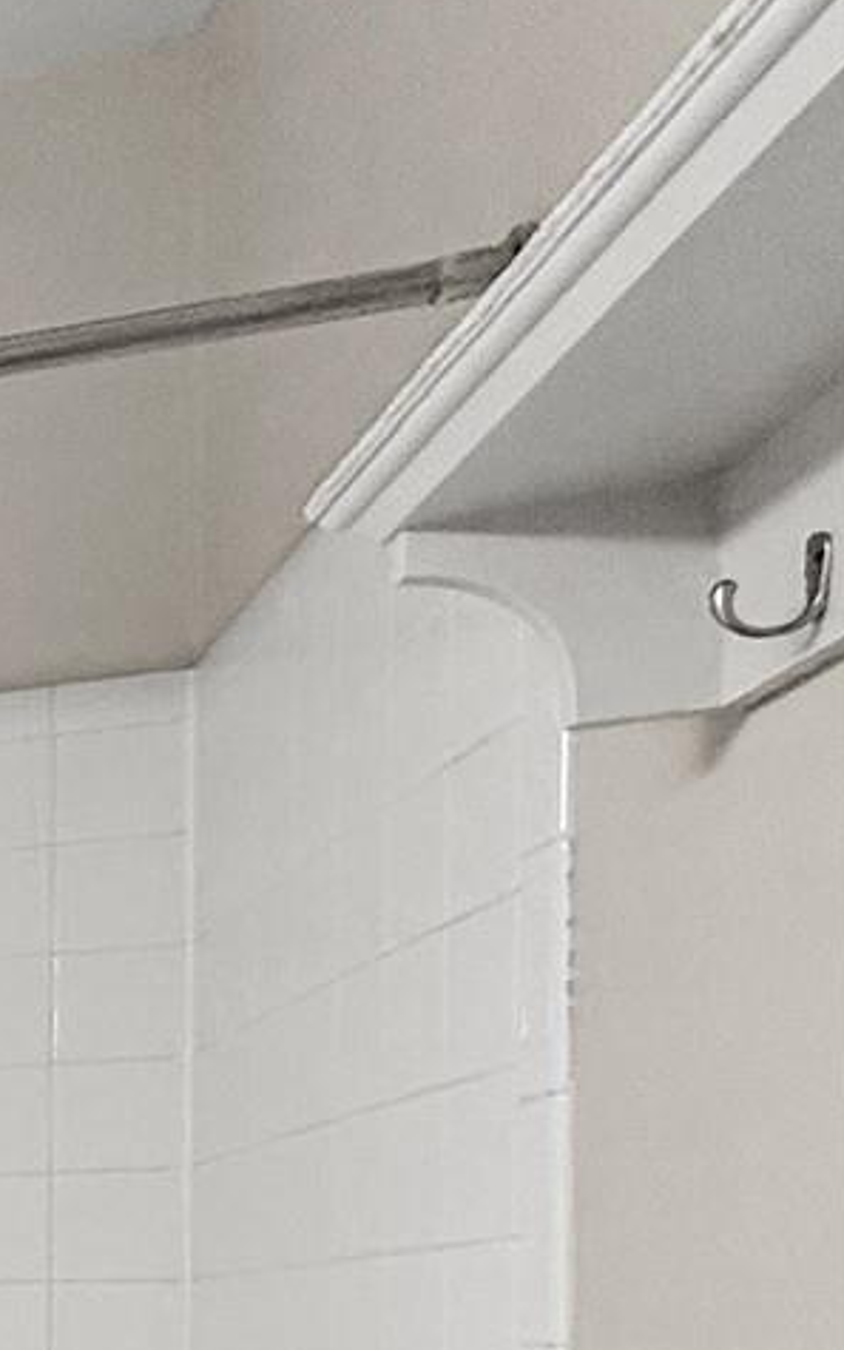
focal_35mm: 50
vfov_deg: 33.0
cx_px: -1421
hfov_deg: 13.2
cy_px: 1620
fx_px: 1840
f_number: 2.2
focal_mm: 2.22
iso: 160
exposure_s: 1/120
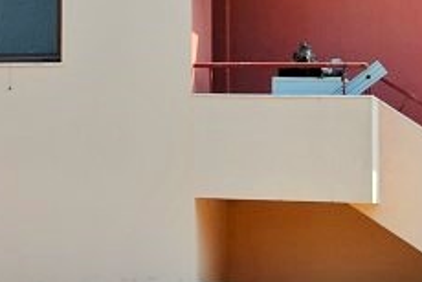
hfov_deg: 13.9
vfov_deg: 10.1
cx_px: -275
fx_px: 1584
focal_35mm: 135
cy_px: -35
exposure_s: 1/250
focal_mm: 18
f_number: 8
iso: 100
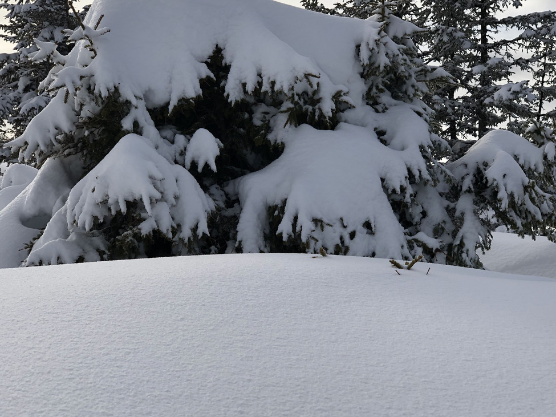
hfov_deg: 30.3
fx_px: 1028
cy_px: 183
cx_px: 292
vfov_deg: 22.9
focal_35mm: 64
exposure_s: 1/2114
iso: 16
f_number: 2.4
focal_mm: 6
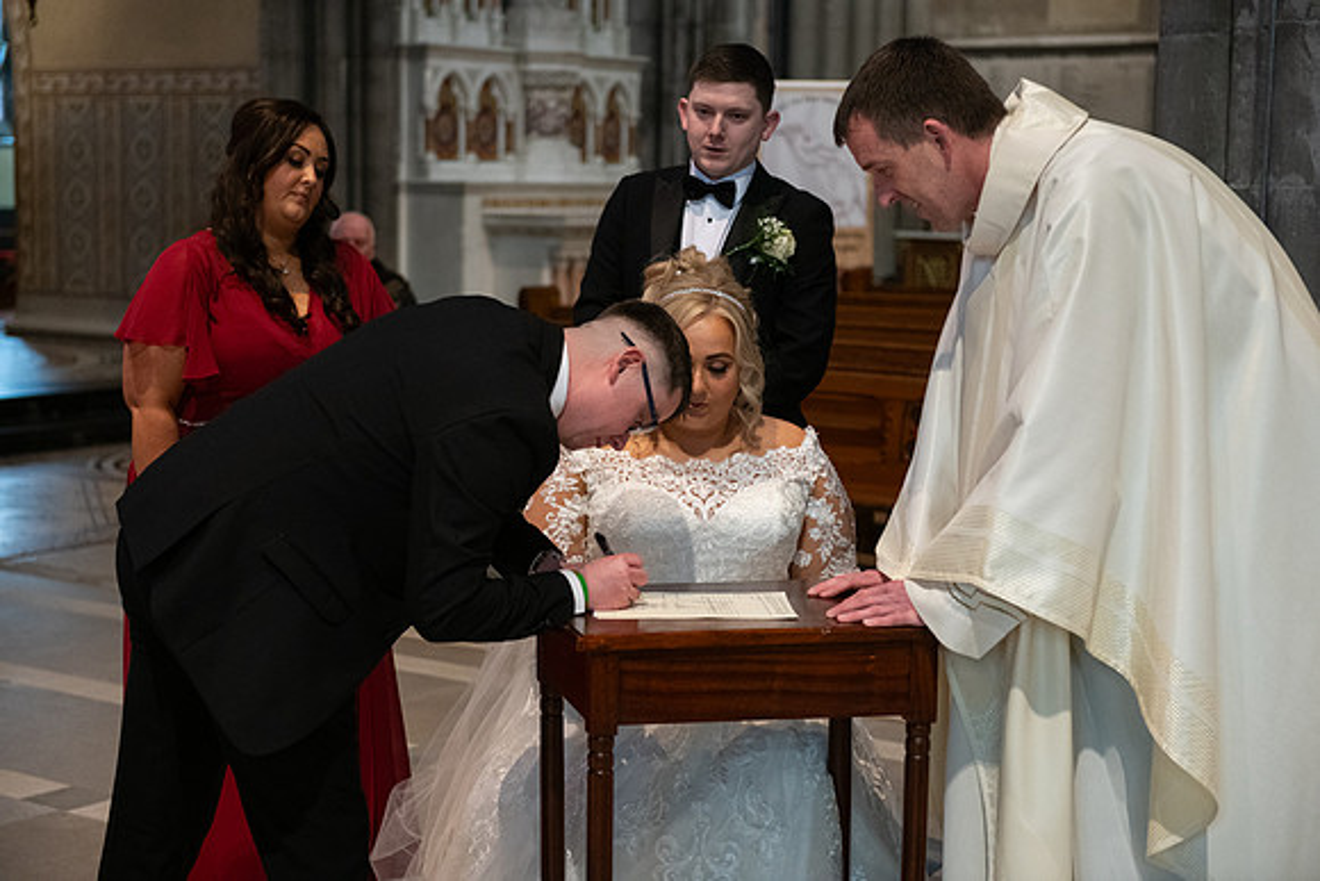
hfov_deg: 30.5
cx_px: 660
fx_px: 2420
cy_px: 440
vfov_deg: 20.6
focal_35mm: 66
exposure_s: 1/160
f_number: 3.5
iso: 1250
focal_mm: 66
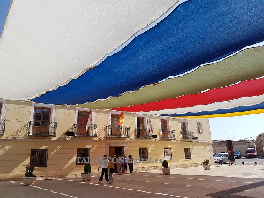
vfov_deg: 53.1
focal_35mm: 26
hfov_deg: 67.3
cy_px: 99
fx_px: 198
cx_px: 132
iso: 40
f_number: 1.7
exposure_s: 1/2056
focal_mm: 4.2
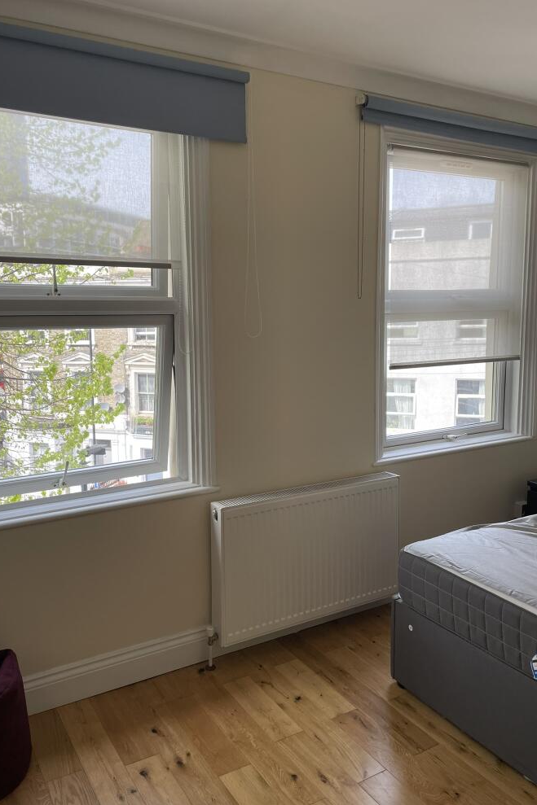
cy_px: 390
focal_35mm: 28
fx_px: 627
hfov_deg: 46.3
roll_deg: +0.9
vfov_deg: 65.5
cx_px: 238
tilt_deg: -7.3
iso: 32
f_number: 1.6
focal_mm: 4.2
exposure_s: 1/368
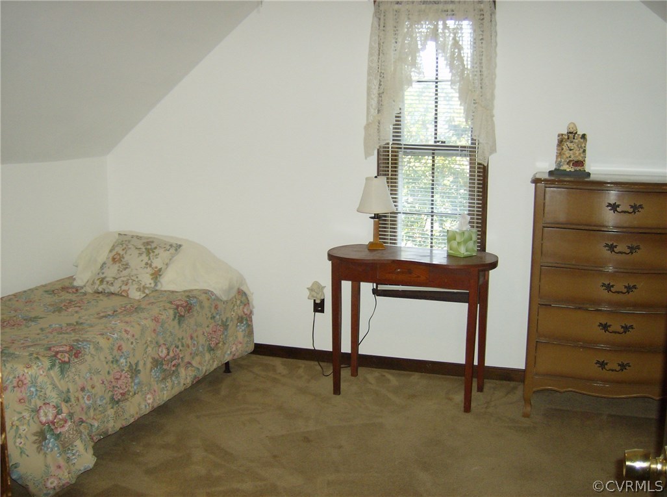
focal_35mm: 36
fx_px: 692
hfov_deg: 51.5
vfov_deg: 39.5
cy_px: 248
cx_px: 334
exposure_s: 1/60
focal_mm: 6
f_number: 2.8
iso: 200
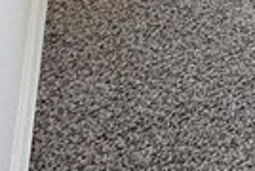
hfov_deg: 10.0
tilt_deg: -6.5
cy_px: -486
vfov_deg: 8.2
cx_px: 862
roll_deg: +1.5
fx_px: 788
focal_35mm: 111
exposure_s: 1/229
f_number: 2.2
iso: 40
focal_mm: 2.22
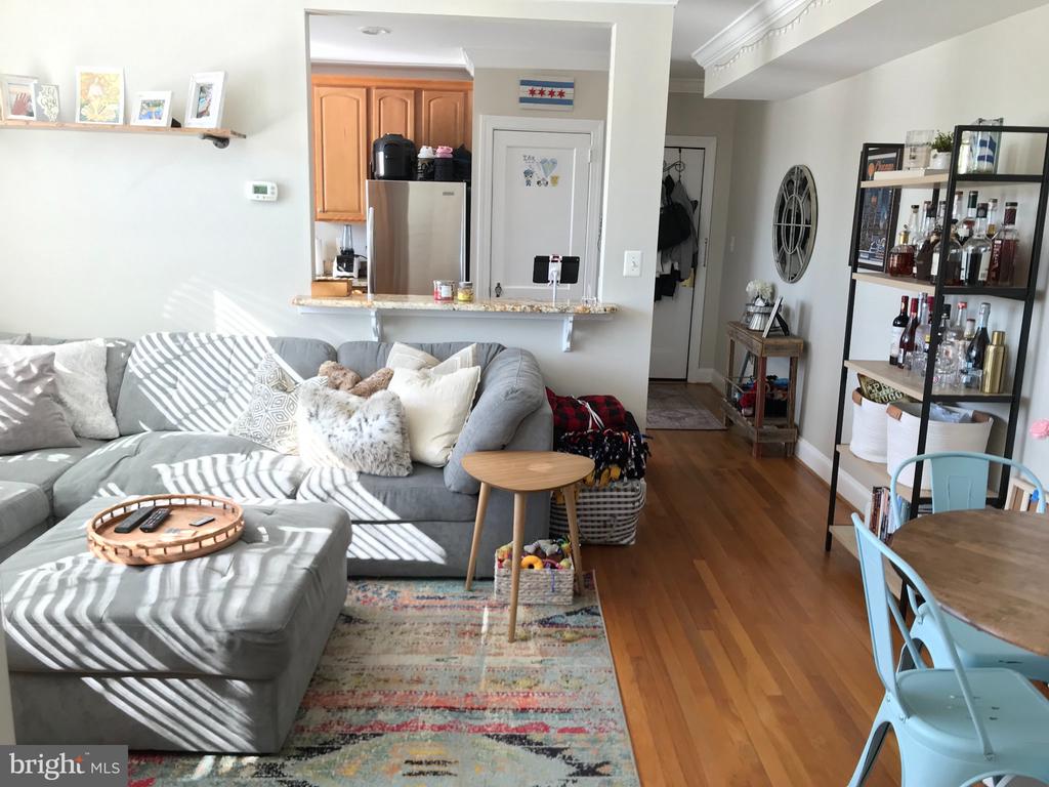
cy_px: 394
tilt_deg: -11.7
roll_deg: -1.2
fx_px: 849
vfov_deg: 49.7
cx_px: 524
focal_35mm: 28
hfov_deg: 63.4
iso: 25
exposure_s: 1/40
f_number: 1.8
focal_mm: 3.99
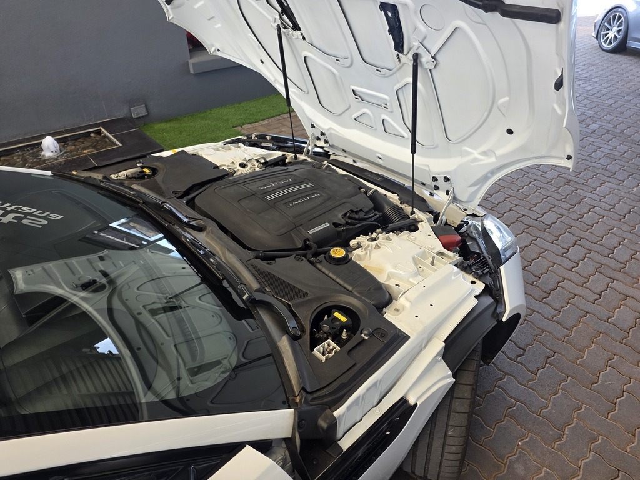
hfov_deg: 73.9
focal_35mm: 23
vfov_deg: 58.9
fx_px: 425
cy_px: 240
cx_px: 320
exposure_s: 1/180
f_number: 1.7
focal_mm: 6.25
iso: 80
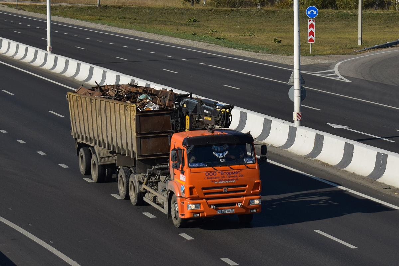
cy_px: 133
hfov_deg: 24.6
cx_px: 200
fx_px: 914
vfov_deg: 16.6
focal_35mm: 82
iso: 100
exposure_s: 1/1000
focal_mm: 55
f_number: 5.6
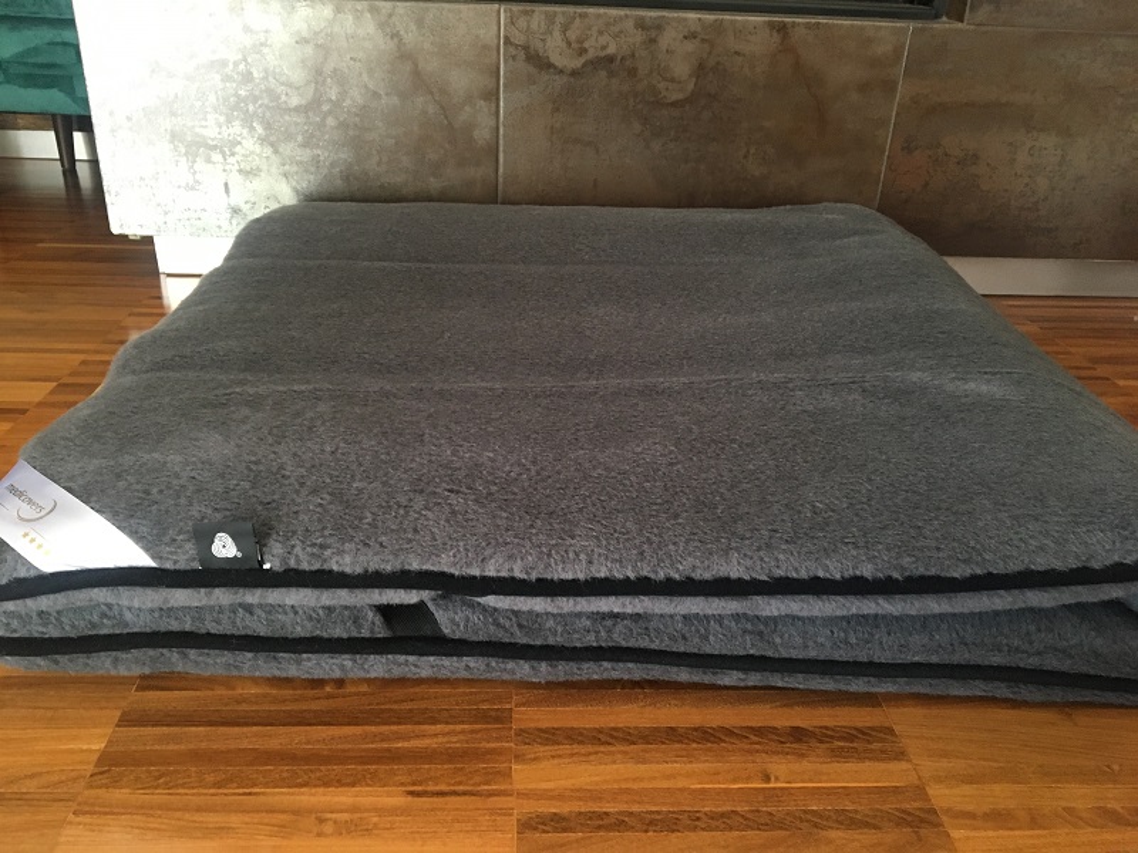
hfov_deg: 61.7
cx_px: 569
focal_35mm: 29
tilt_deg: -25.4
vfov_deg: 48.2
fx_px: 953
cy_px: 426
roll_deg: -2.4
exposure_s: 1/33
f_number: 2.2
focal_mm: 4.15
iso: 160
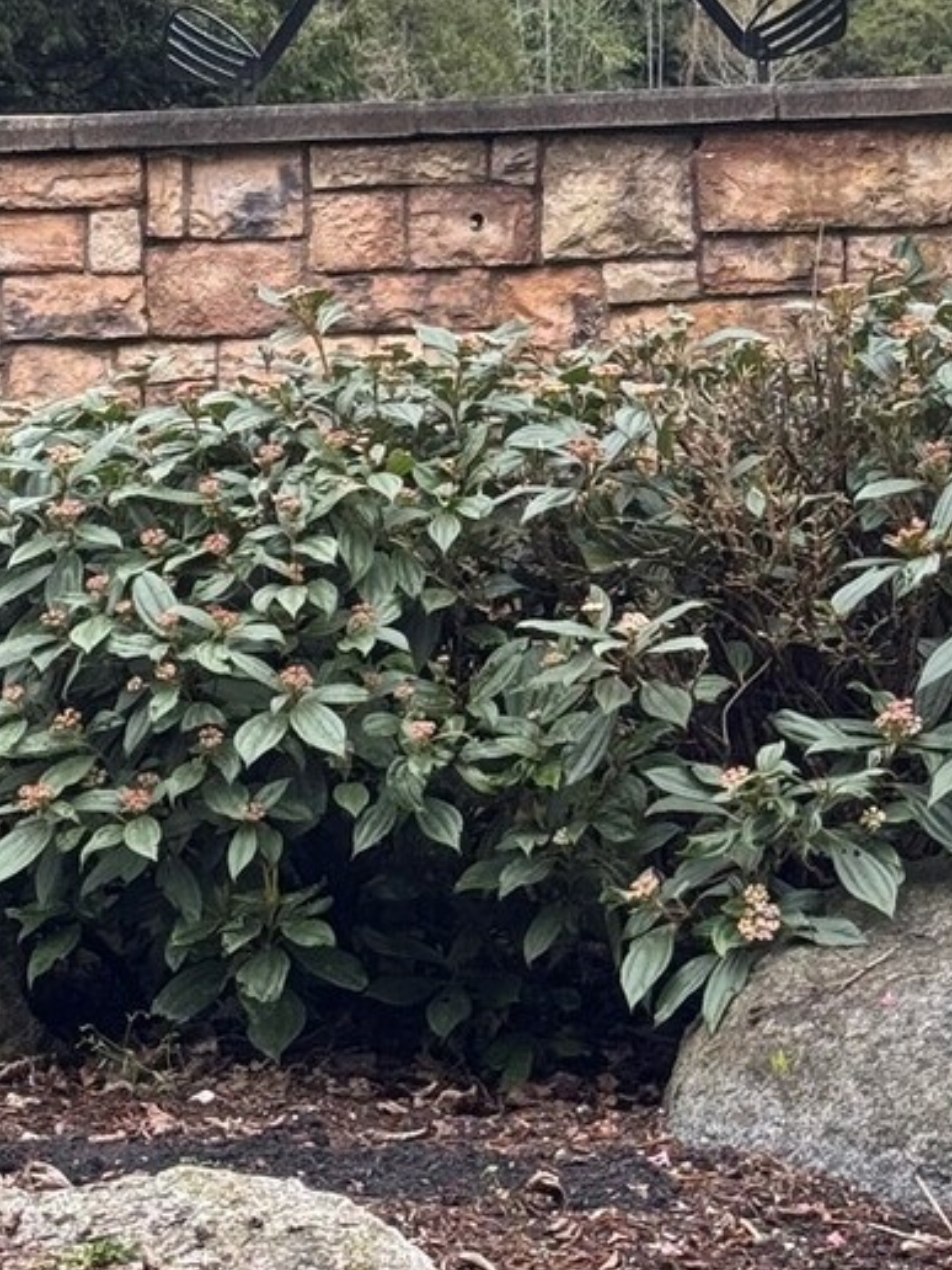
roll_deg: +2.2
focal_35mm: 134
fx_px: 4914
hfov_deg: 11.1
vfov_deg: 14.6
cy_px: 271
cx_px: 499
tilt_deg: -1.0
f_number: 1.78
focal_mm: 6.76
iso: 64
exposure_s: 1/349
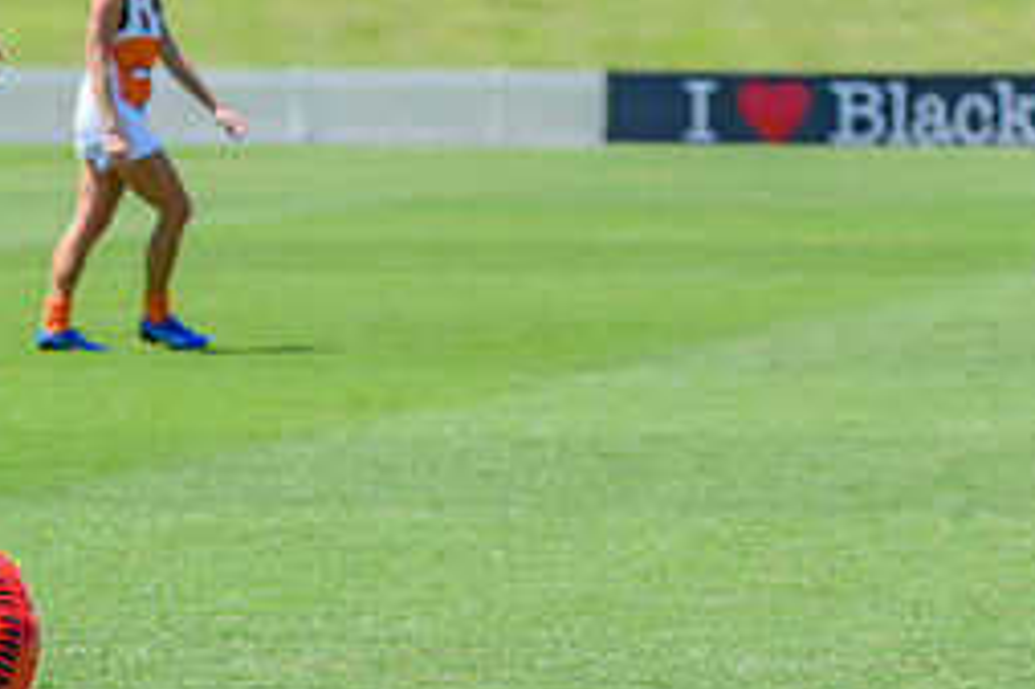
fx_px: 11578
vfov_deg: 3.4
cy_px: 466
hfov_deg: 5.1
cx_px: 7
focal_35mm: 403
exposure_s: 1/2000
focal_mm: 160
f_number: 6.3
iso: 800
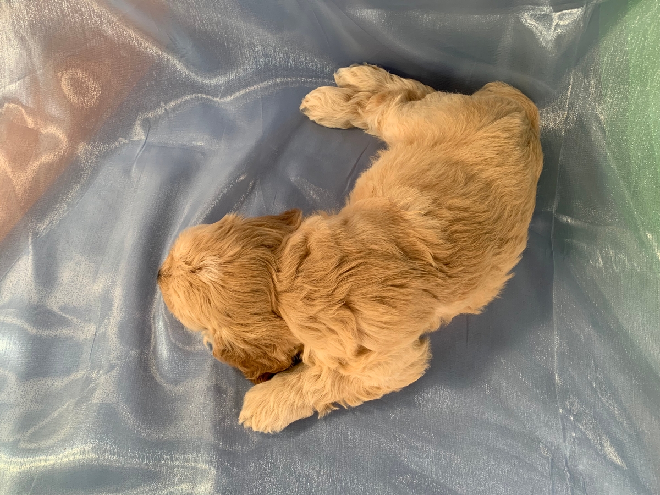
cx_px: 330
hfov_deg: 67.3
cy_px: 248
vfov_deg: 53.1
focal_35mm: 26
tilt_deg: -68.6
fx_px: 496
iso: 64
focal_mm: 4.25
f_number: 1.8
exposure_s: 1/120
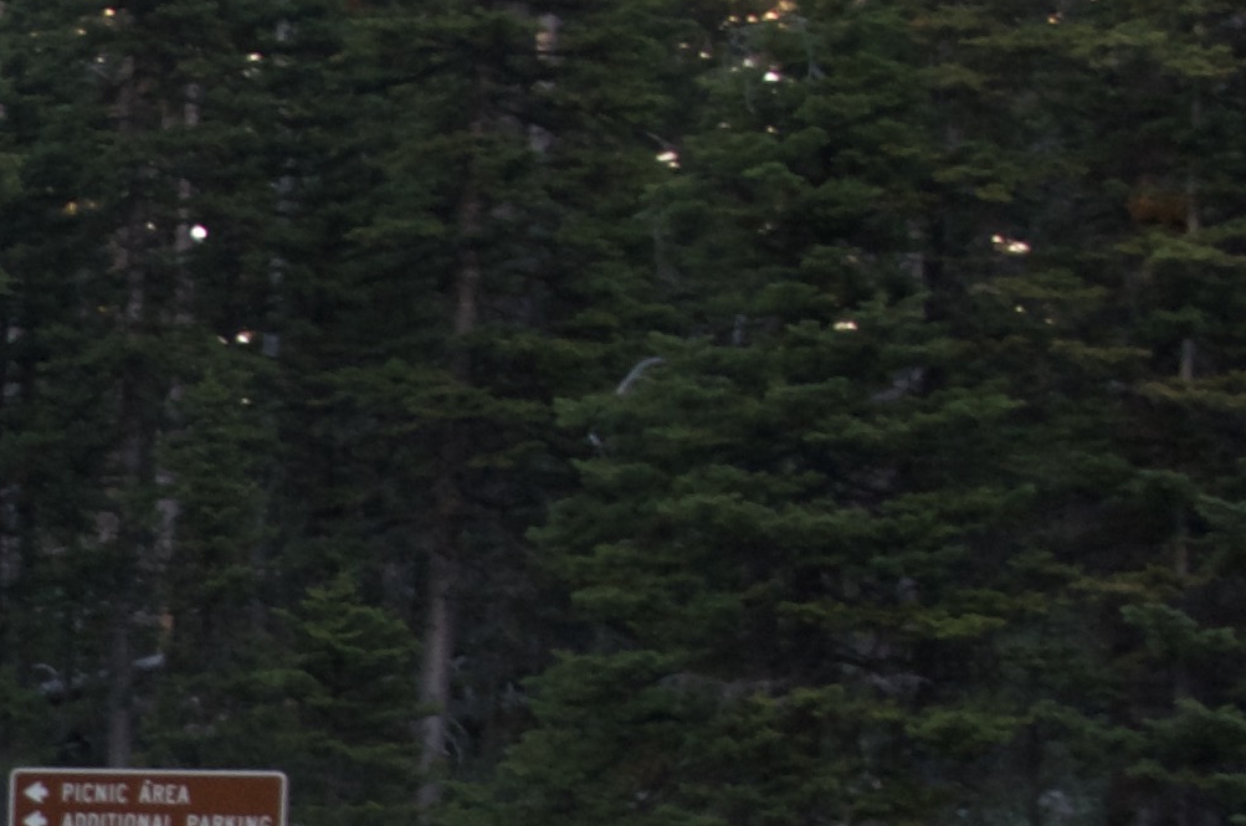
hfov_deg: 11.1
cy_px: 1315
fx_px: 5855
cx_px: -1186
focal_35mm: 169
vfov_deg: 7.9
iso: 400
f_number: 3.8
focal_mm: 23
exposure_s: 1/60
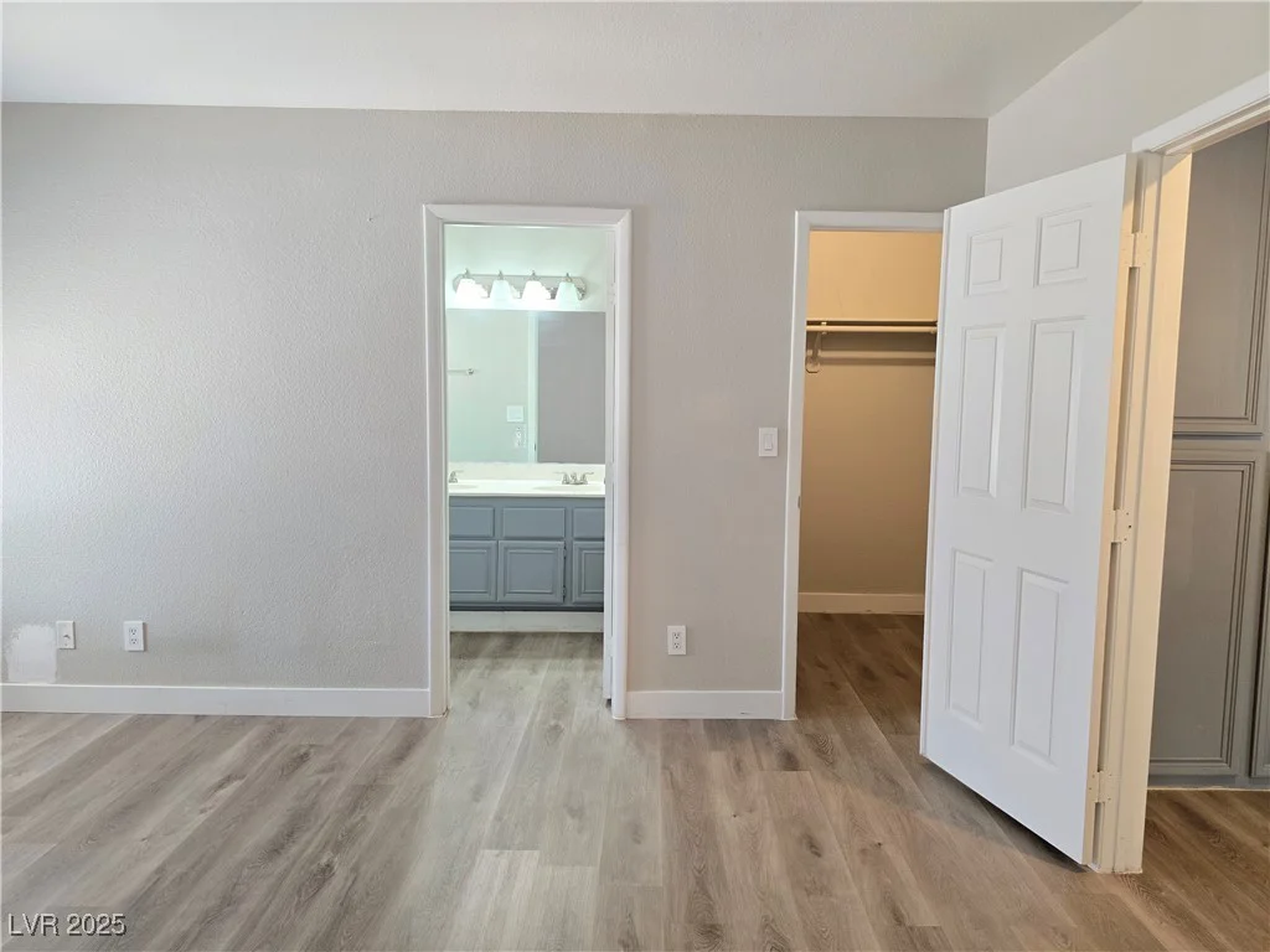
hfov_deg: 73.9
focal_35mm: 23
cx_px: 635
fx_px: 844
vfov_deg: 58.9
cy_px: 476
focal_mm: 6.3
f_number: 1.7
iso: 400
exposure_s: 1/120
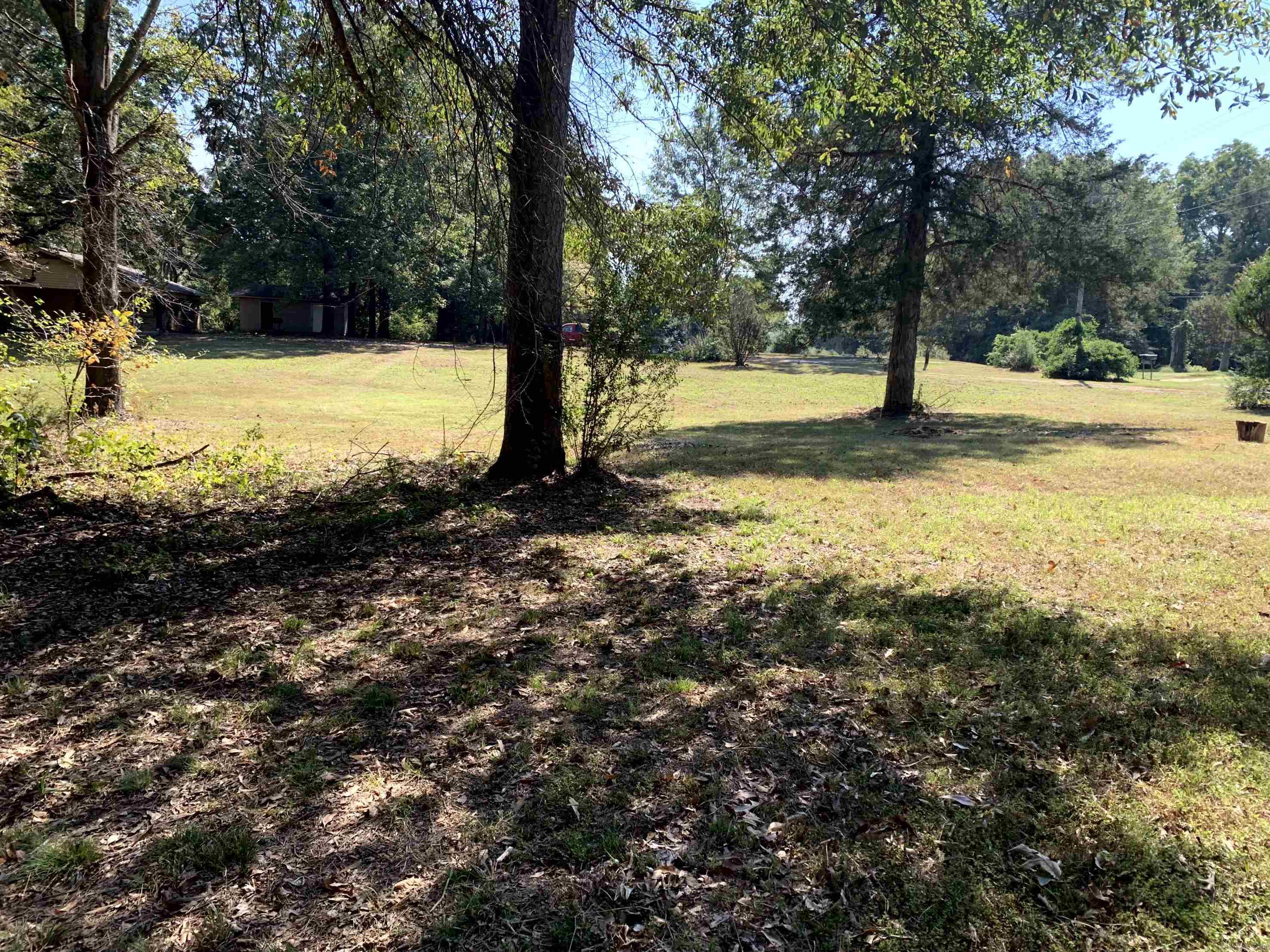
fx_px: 954
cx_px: 635
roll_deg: -3.3
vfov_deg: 53.1
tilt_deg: -9.5
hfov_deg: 67.3
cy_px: 476
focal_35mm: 26
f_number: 1.8
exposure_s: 1/537
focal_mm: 4.25
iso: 25
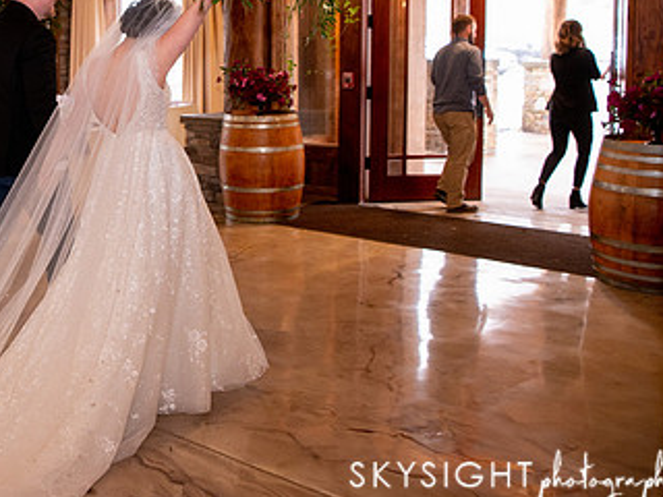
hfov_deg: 42.4
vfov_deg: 33.7
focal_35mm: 42
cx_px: 113
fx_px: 804
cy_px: 126
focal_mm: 24
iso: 2500
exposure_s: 1/100
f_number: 3.5
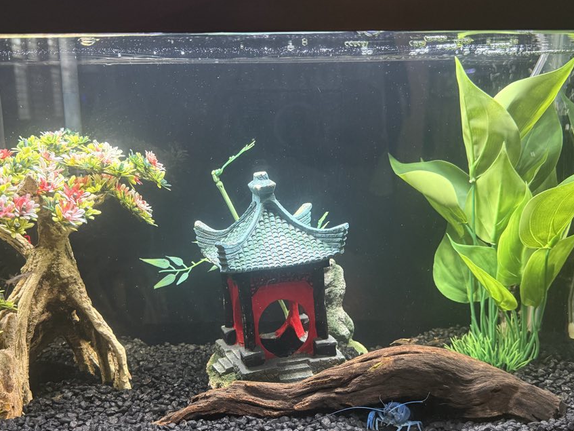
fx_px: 564
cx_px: 264
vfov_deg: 41.7
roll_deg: +1.2
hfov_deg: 53.9
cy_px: 246
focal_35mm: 34
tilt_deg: -14.2
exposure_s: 1/60
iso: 320
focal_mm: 6.76
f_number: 1.78
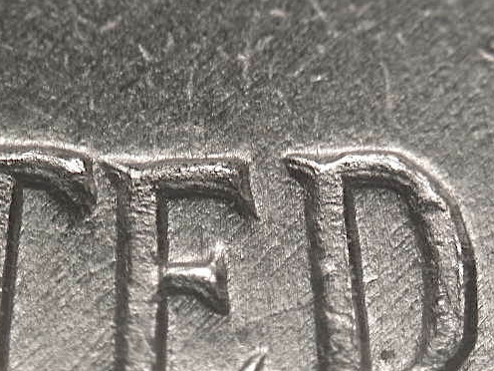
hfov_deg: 12.3
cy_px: 221
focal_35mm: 160
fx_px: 2283
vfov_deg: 9.3
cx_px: 305
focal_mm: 25.7
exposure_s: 1/11.9
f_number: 4.4
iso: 100
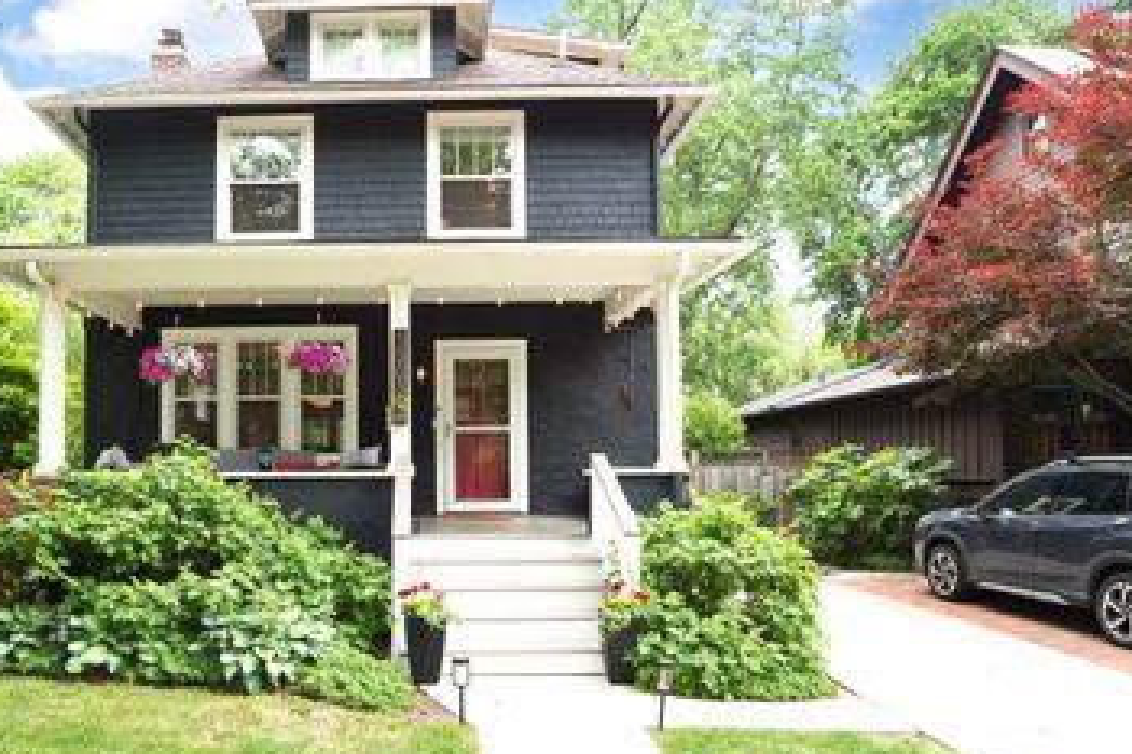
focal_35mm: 20
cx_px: 372
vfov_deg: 61.8
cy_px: 354
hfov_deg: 81.0
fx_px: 629
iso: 400
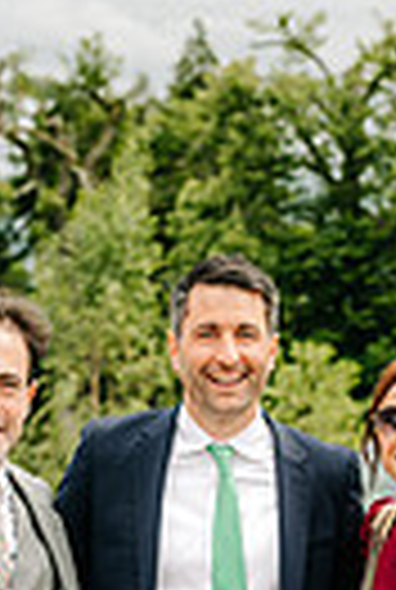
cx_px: 333
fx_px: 1969
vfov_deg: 16.5
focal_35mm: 120
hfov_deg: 11.4
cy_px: 649
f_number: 2.5
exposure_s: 1/1250
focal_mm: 35
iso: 100
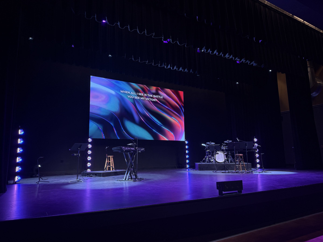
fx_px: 224
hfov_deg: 71.6
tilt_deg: +10.0
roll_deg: +1.5
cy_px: 121
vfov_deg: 56.8
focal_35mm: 24
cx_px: 162
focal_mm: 6.76
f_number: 1.78
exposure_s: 1/117
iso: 125
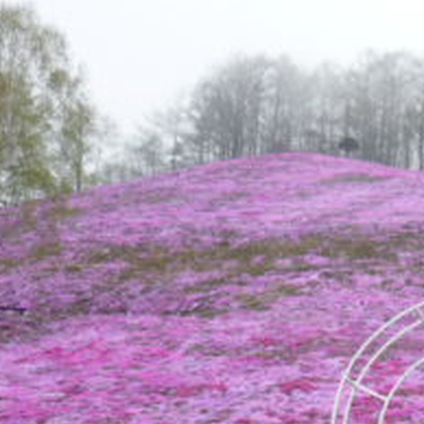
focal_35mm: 90
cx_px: 500
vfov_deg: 18.7
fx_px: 1247
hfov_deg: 18.4
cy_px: 433
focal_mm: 5.5
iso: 100
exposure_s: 1/160
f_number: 2.8
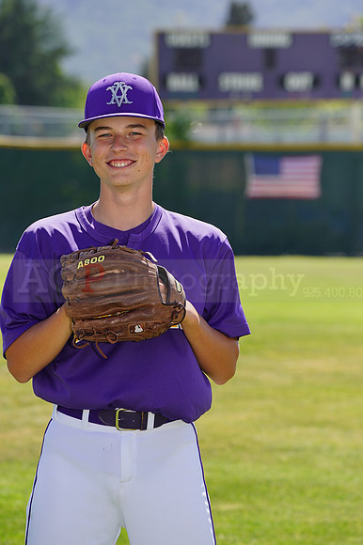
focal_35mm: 203
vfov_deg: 10.1
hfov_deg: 6.8
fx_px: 3074
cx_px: 182
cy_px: 272
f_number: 8
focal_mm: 203
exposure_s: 1/250
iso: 100
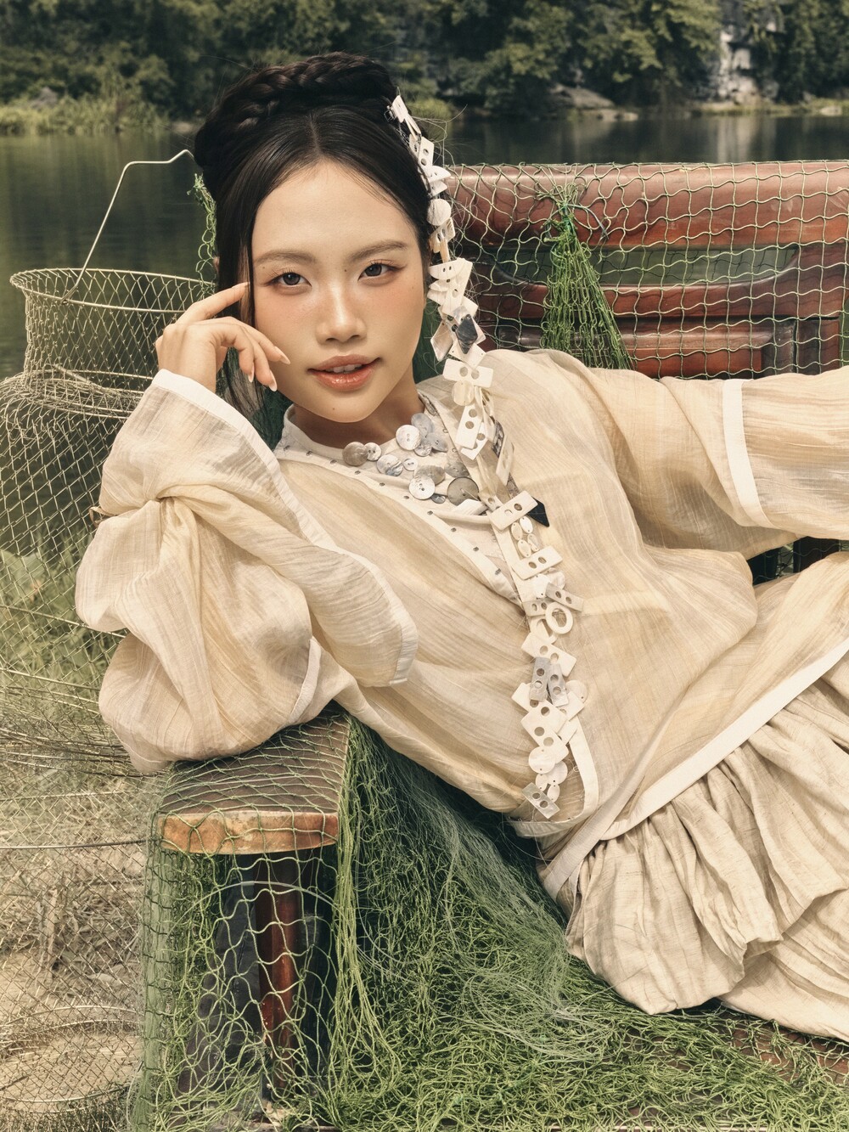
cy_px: 566
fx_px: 2060
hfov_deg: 23.3
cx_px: 424
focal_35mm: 63
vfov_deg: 30.7
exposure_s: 1/125
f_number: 20
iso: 500
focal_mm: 80
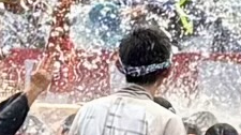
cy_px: -50
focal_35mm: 88
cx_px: -28
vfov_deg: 13.1
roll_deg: -1.4
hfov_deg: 22.7
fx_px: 562
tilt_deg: -0.2
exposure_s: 1/230
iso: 50
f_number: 1.6
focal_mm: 5.96
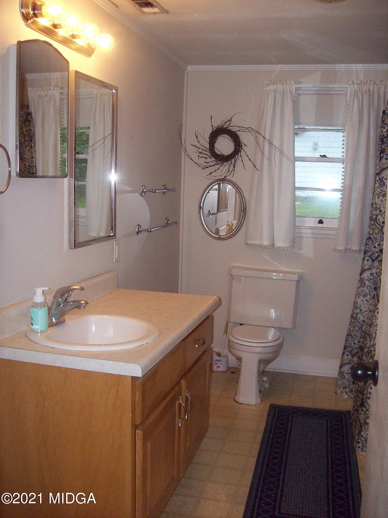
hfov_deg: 39.6
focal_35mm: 36
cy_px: 259
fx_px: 538
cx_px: 194
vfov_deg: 51.4
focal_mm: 6
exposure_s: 1/64
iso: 140
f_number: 2.7
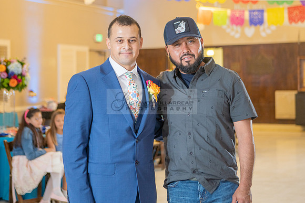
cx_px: 152
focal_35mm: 72
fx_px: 609
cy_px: 72
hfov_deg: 28.1
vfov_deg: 18.9
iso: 800
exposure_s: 1/80
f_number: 2.8
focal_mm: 55
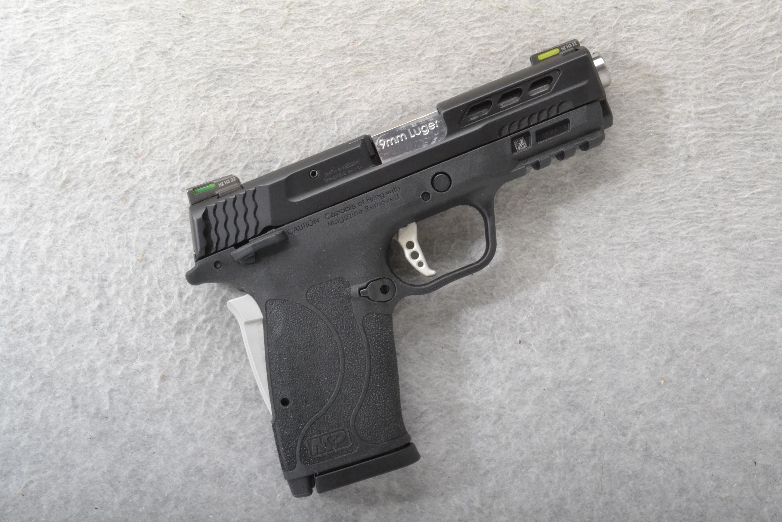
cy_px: 261
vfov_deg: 23.8
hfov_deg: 35.1
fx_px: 1238
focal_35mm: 57
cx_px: 391
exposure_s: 1/160
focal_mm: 38
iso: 3200
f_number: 20
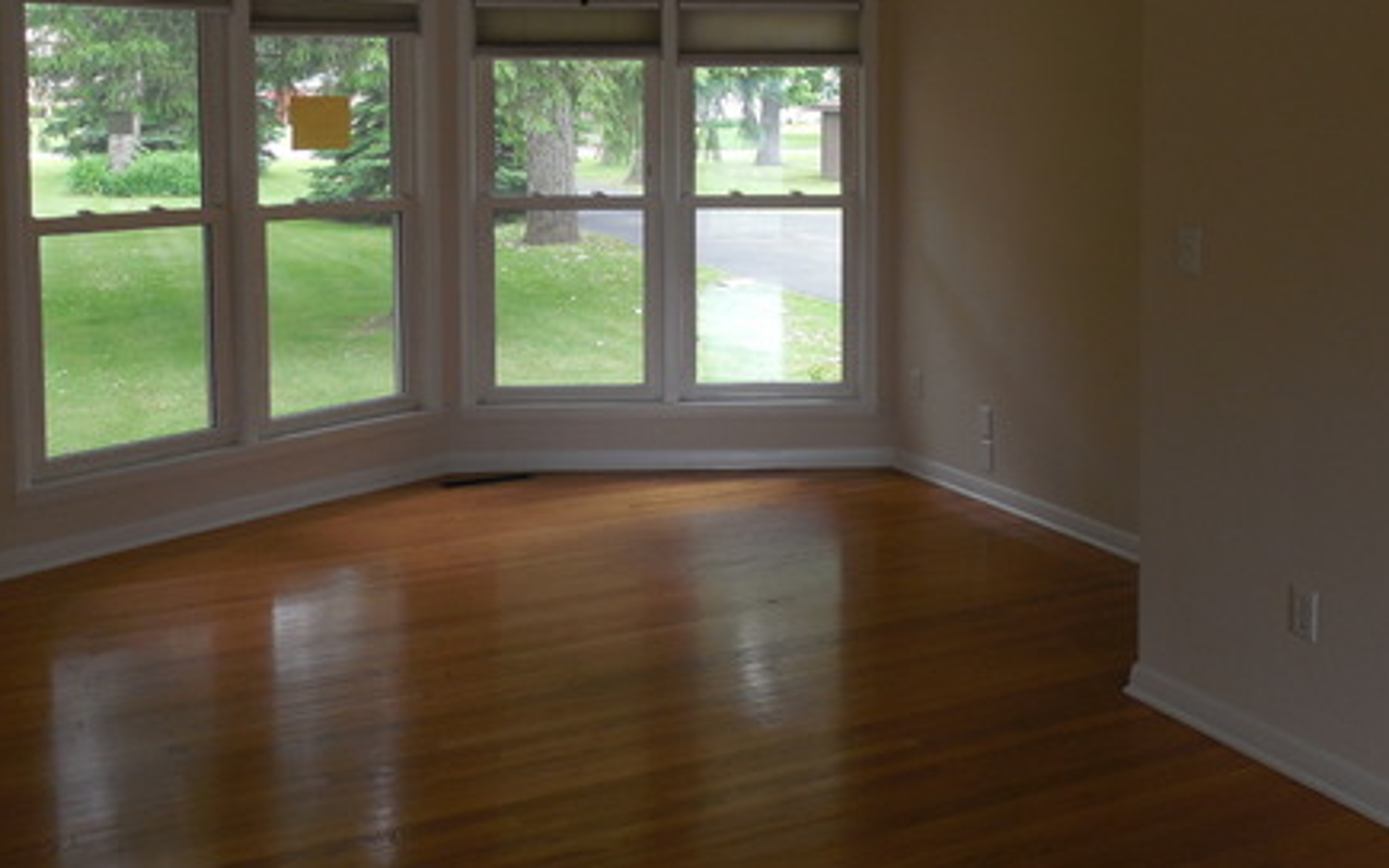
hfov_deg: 50.2
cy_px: 188
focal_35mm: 39
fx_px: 1477
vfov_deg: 32.0
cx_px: 808
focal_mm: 4.5
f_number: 3.3
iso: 125
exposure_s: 1/50
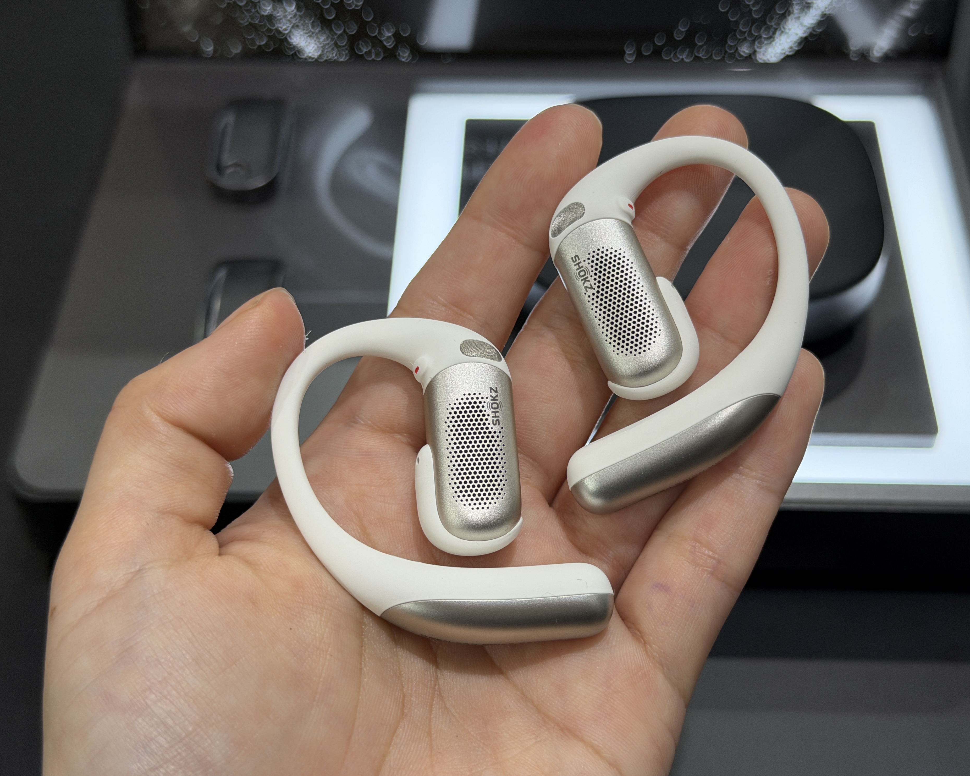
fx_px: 1464
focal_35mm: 51
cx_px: 510
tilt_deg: -48.1
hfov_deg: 36.6
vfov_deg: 29.7
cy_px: 383
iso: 125
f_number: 1.78
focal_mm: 6.76
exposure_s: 1/210
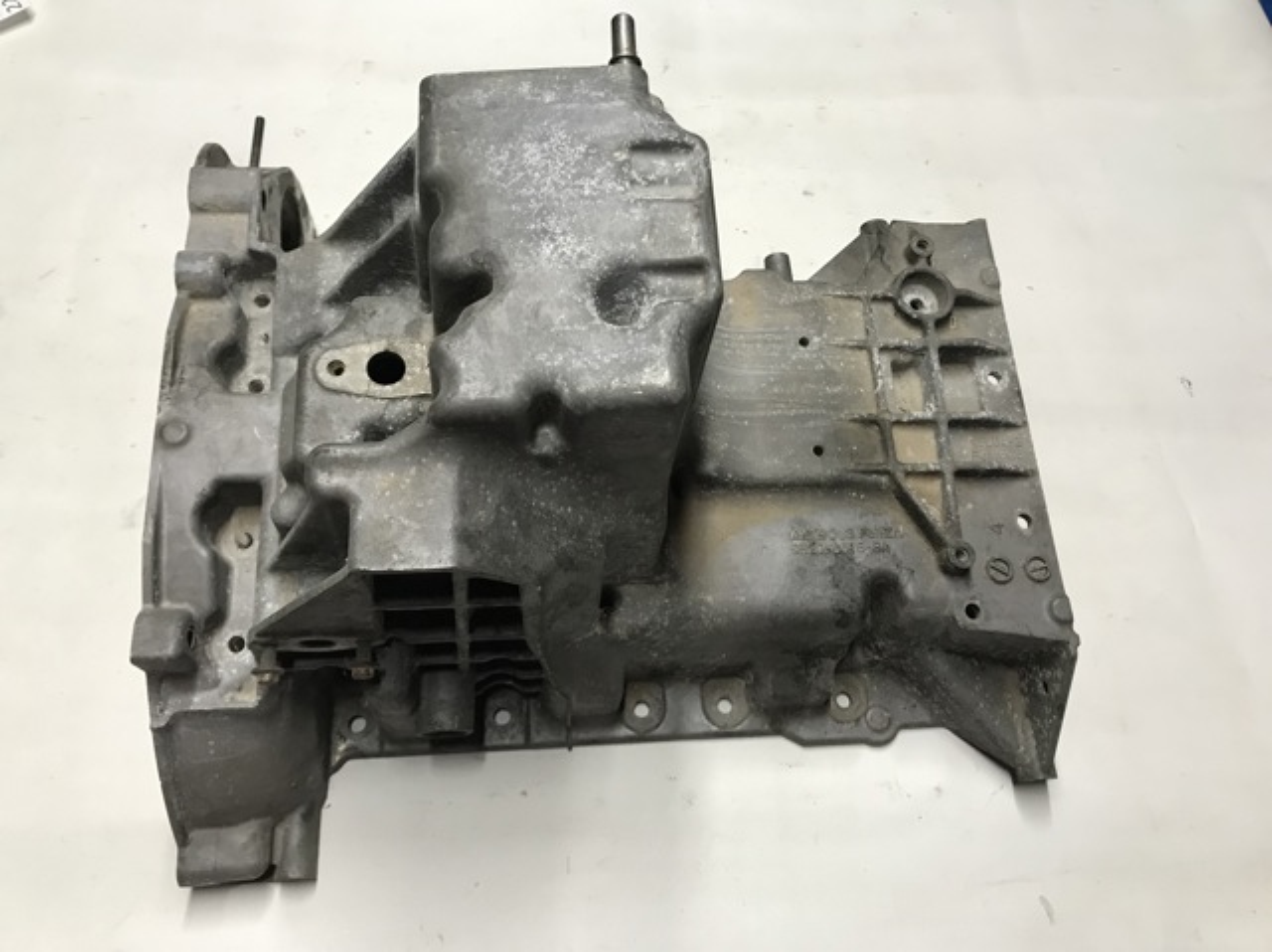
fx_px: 1028
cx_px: 636
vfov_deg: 49.7
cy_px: 476
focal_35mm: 28
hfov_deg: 63.5
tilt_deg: -61.1
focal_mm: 3.99
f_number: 1.8
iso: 40
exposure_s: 1/33
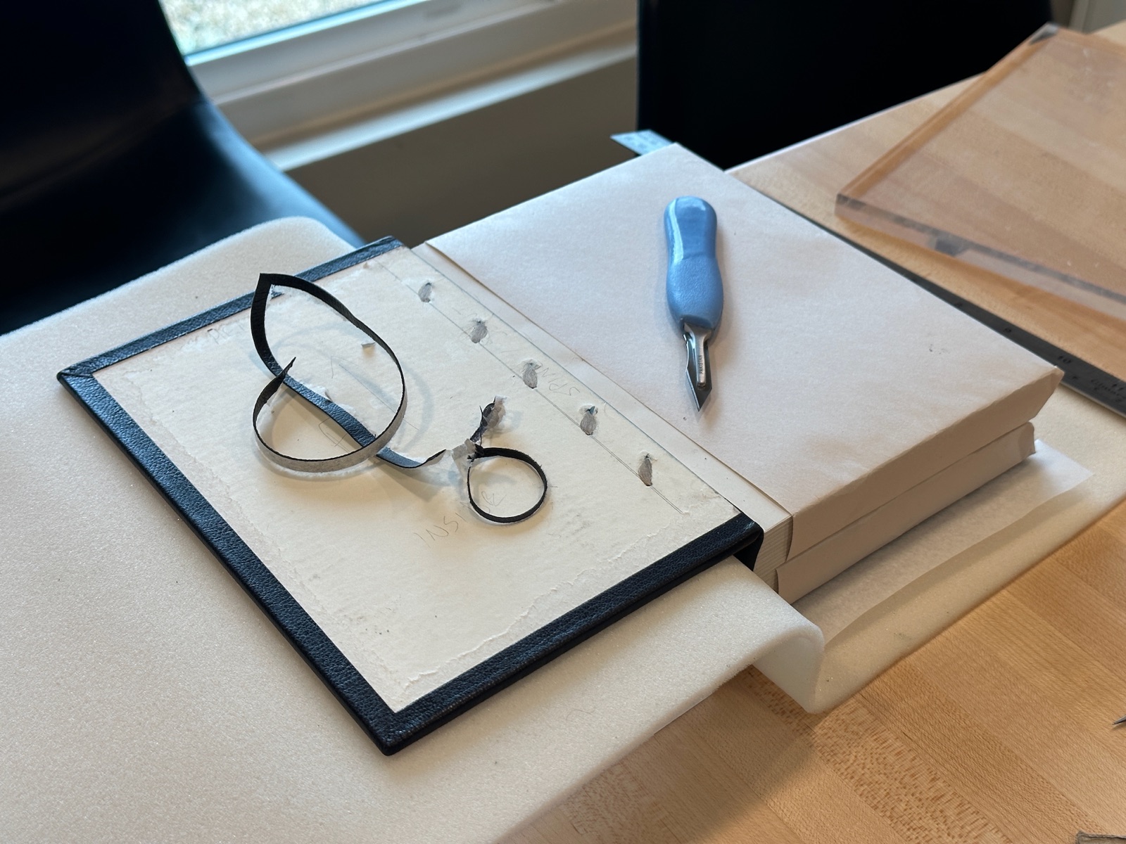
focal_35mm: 48
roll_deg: -1.1
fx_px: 1561
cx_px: 563
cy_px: 422
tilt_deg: -40.3
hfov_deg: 39.7
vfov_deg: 30.3
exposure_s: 1/120
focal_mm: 6.86
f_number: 1.78
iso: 50
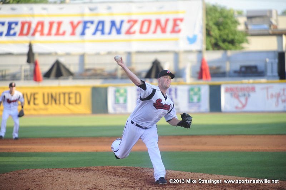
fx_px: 2224
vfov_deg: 4.9
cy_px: 95
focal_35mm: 280
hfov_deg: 7.4
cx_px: 143
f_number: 4
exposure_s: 1/1250
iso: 1000
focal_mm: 280
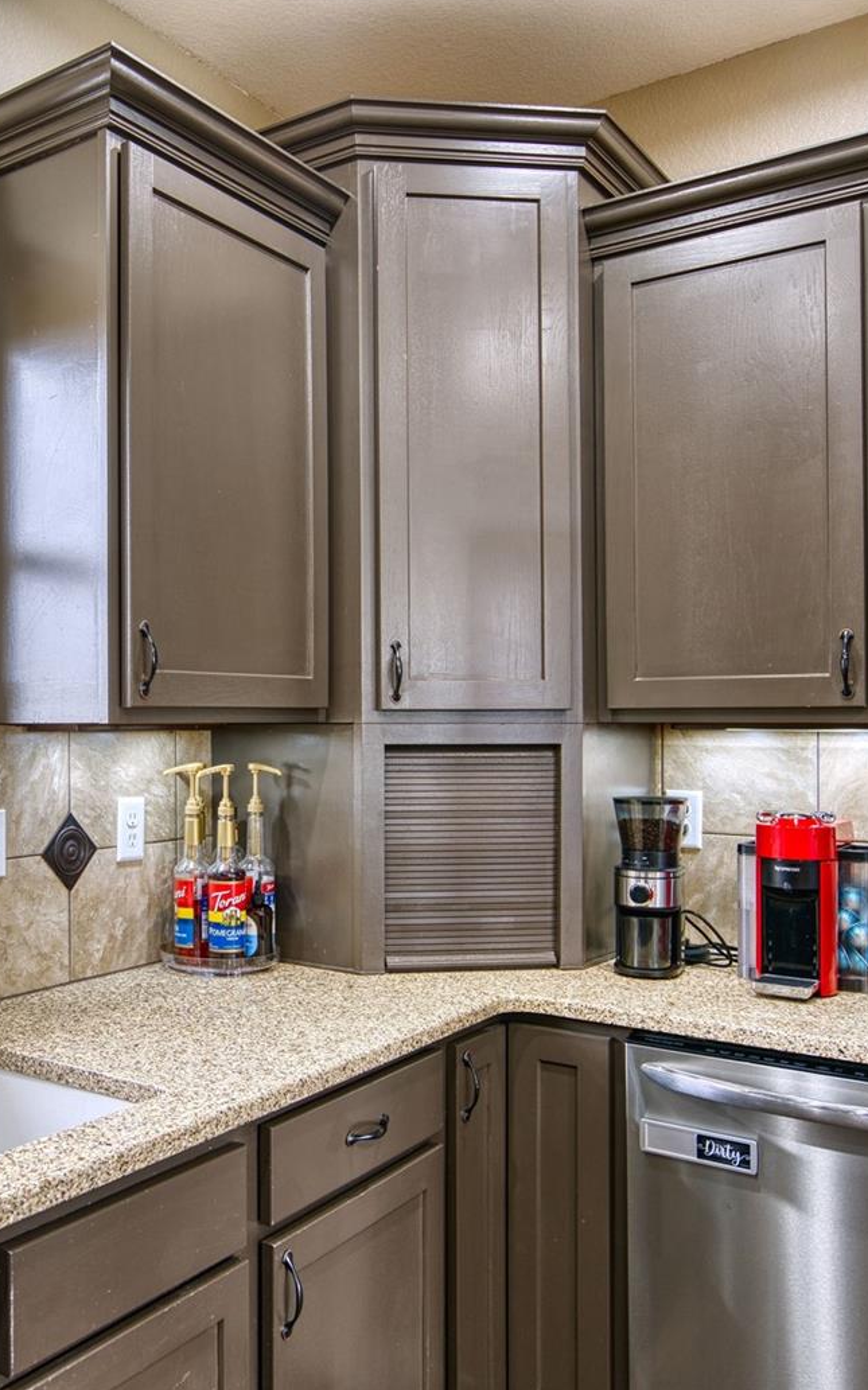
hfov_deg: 40.1
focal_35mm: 30
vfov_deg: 62.9
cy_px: 710
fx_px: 1136
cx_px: 175
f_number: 4
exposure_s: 1/50
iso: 500
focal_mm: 19
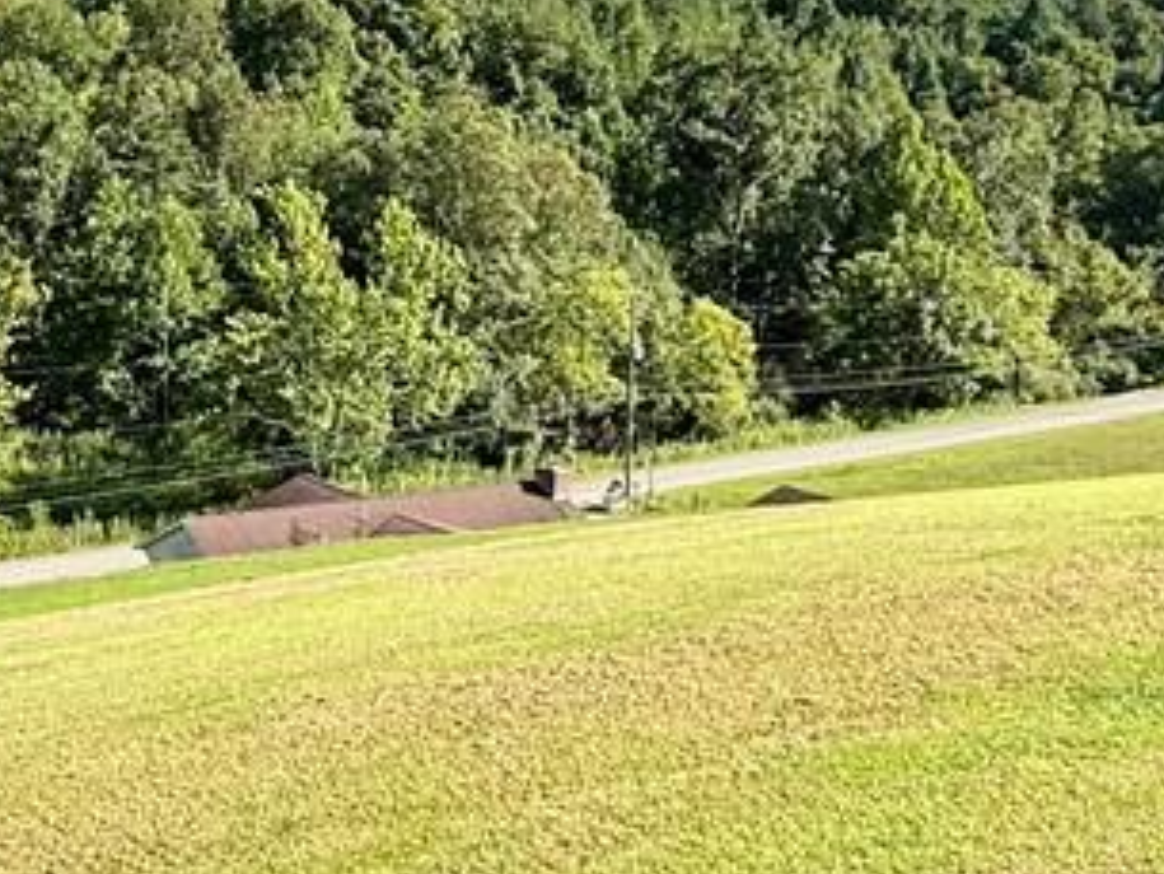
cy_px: 424
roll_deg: -1.0
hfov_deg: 40.3
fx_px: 1581
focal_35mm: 47
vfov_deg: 30.9
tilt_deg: -7.1
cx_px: 496
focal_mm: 2.22
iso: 50
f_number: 2.2
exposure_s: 1/942
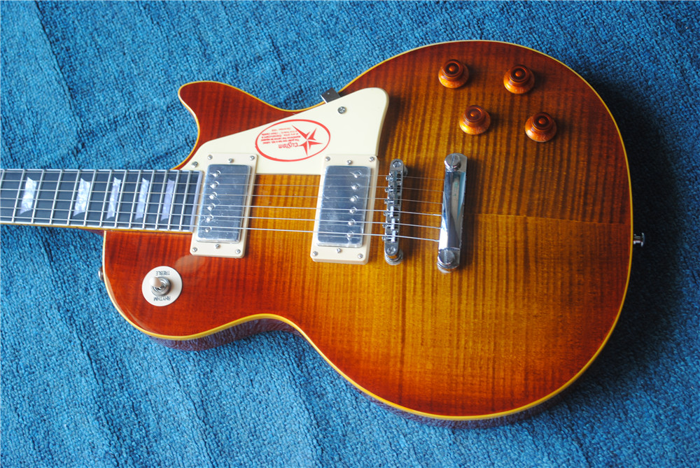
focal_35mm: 60
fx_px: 1168
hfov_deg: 33.4
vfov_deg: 22.7
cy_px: 234
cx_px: 350
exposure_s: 1/20
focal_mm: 40
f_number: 5.3
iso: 100
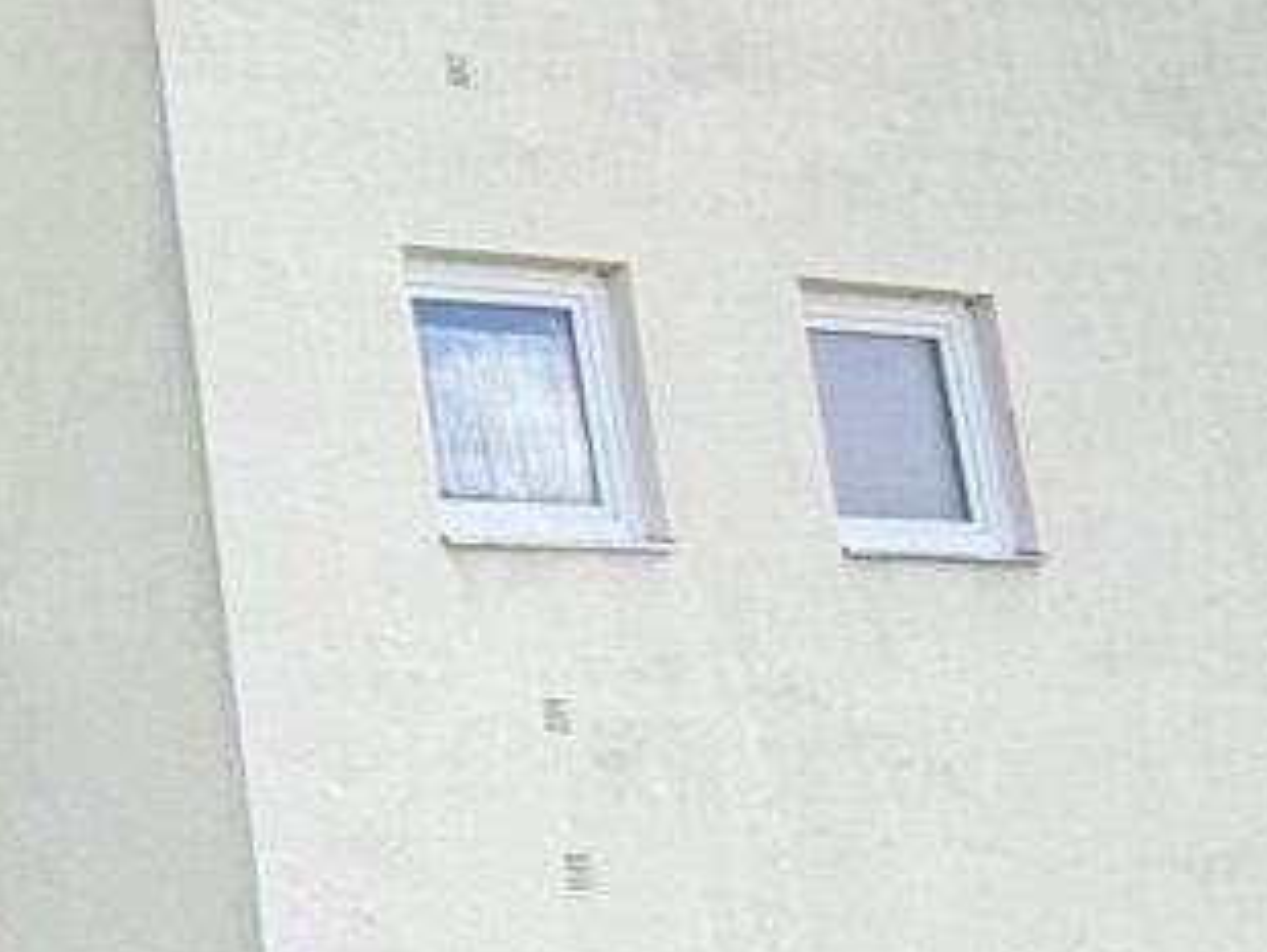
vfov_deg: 22.6
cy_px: 498
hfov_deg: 24.0
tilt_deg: +12.8
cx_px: -601
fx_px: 2381
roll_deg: +1.8
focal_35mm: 65
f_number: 2.2
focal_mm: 2.22
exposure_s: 1/344
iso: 50
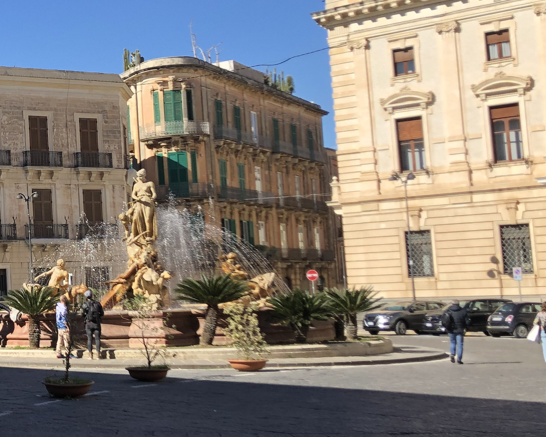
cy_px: 195
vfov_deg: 23.5
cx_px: -86
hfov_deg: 26.4
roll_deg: +2.9
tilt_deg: +6.1
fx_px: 1050
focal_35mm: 65
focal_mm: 4
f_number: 1.8
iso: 20
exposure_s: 1/1312
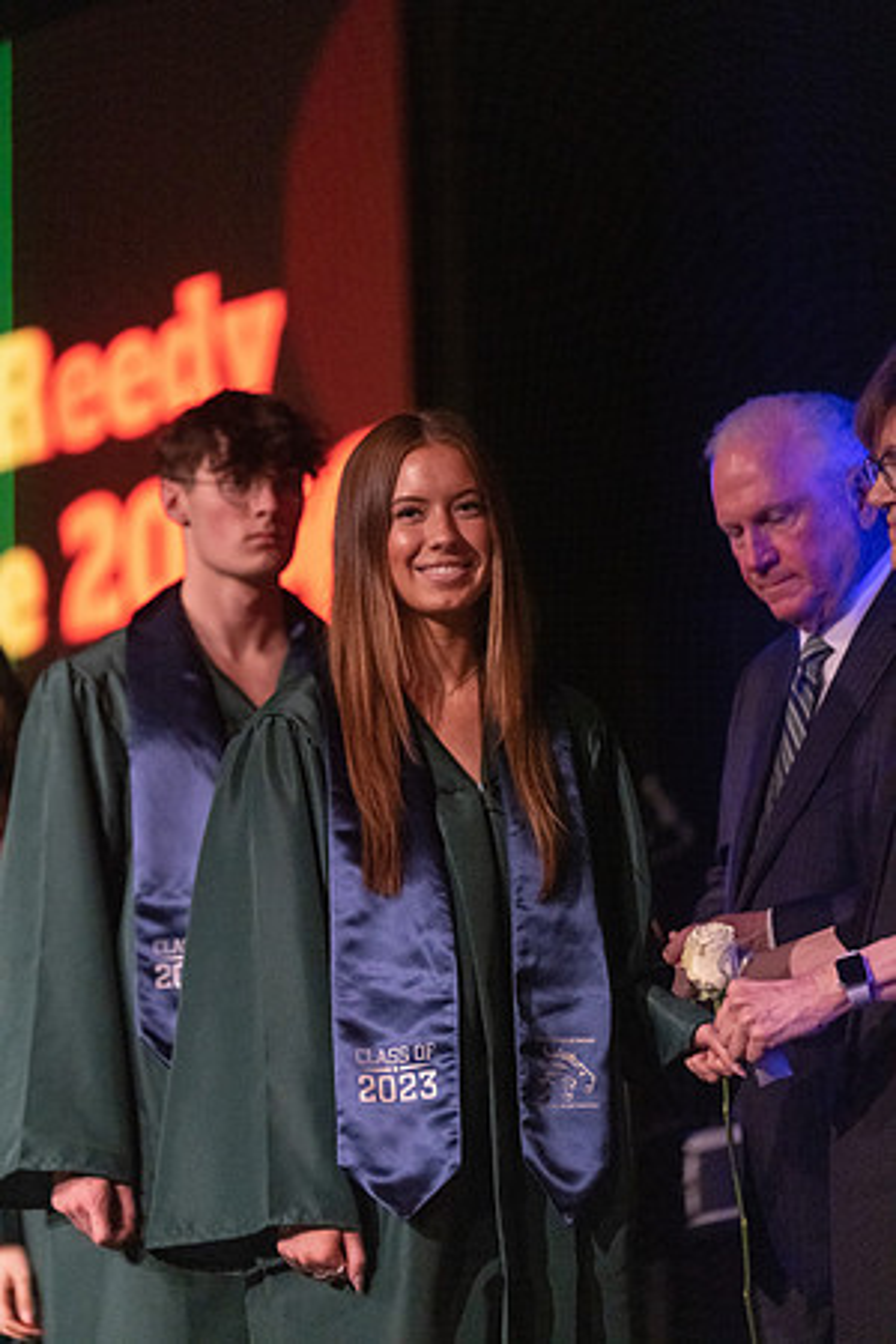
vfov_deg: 14.0
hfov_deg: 9.3
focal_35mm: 147
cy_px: 672
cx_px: 448
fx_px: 5488
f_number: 2.8
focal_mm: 147
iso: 16000
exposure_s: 1/1000
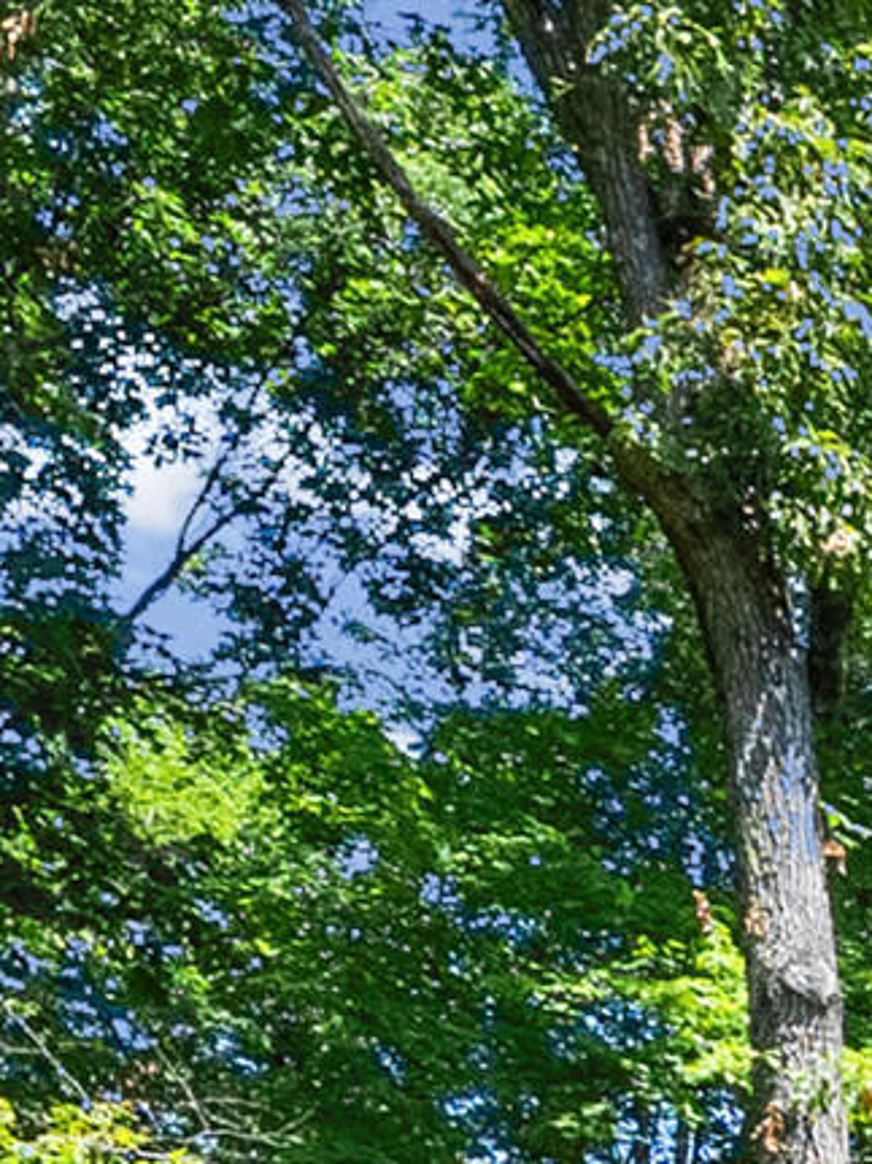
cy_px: 2270
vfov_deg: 11.1
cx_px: 3763
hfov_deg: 6.7
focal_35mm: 162
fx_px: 5444
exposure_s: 1/125
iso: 800
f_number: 9
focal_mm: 25
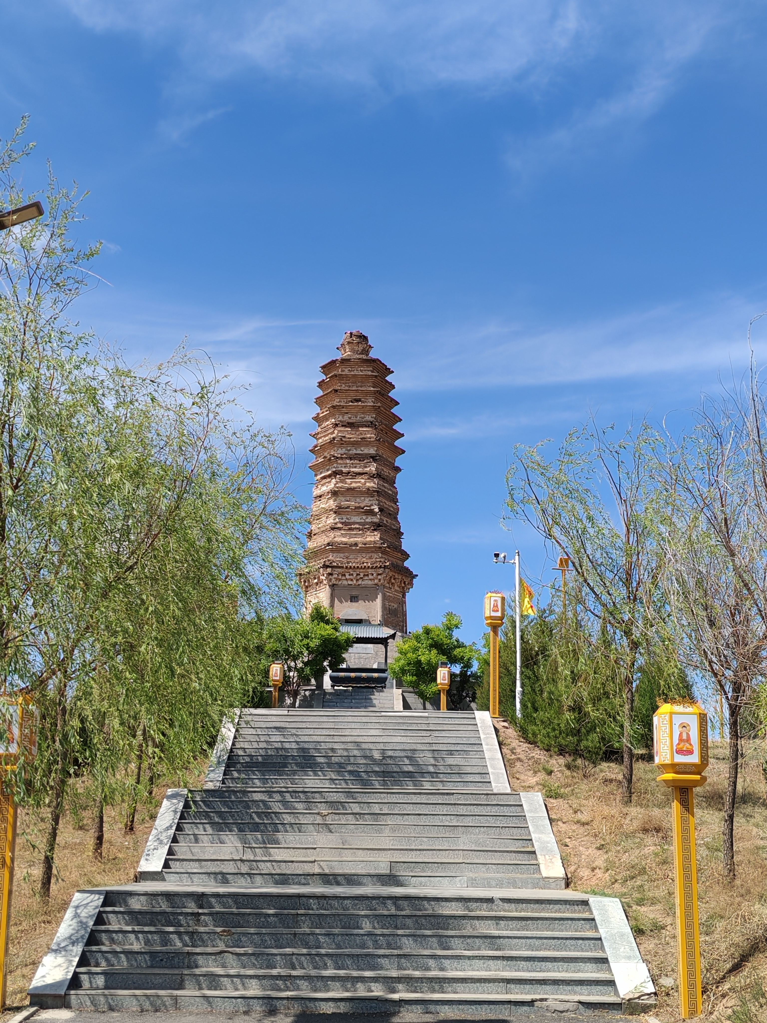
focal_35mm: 48
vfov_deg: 39.7
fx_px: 1418
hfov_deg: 30.3
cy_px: 512
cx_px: 384
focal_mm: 5.52
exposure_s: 1/1300
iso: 50
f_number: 1.95
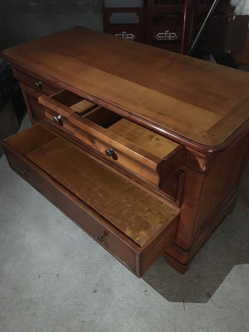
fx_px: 278
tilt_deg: -40.8
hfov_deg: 48.2
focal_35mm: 29
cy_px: 166
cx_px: 124
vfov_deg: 61.7
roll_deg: +1.9
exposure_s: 1/4
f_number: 2.2
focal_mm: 4.15
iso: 400
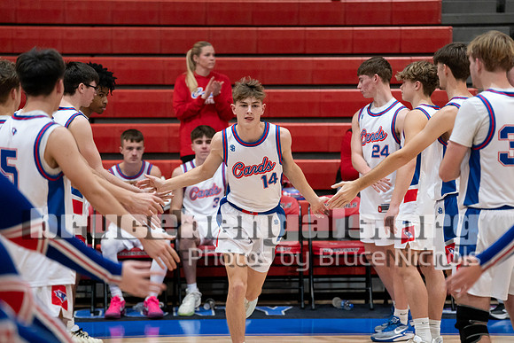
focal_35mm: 125
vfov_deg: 11.0
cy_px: 172
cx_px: 257
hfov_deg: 16.4
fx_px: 1785
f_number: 2.8
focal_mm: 125
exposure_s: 1/1000
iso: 5000
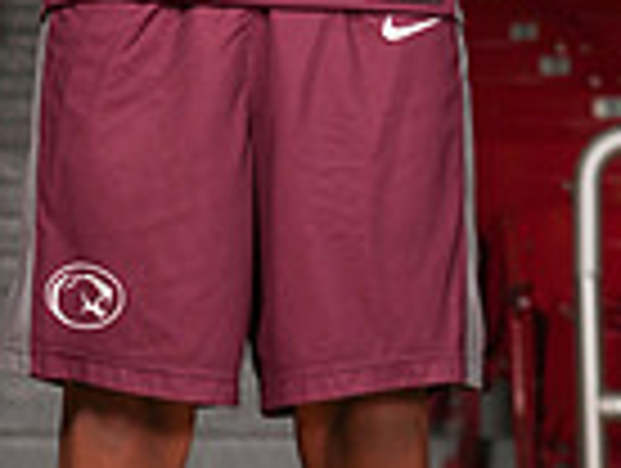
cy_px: -490
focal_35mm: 219
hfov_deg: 9.0
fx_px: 3936
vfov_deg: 6.6
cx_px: 284
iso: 250
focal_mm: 70
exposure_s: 1/200
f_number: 6.3
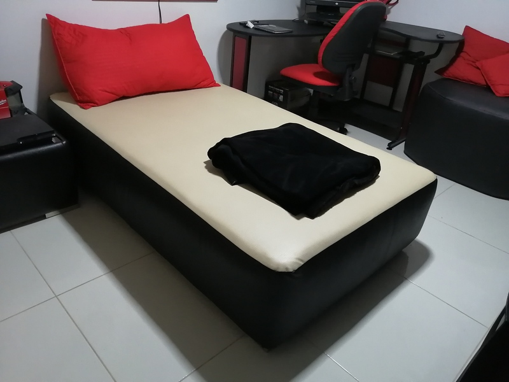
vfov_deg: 51.4
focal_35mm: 27
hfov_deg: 65.3
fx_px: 397
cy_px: 191
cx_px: 254
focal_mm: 3.62
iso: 250
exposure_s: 1/33.3
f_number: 1.8
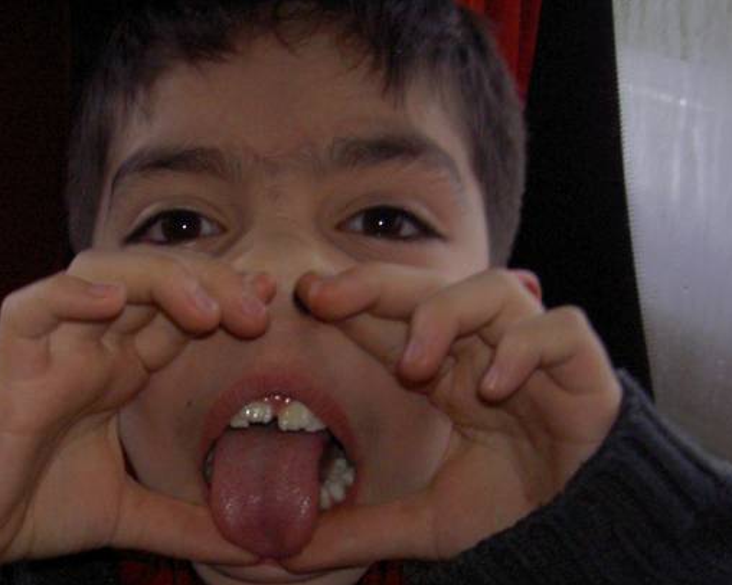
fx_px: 1299
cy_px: 408
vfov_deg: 25.2
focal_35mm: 60
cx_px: 173
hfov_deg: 30.9
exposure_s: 1/60
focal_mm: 8
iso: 100
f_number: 2.8
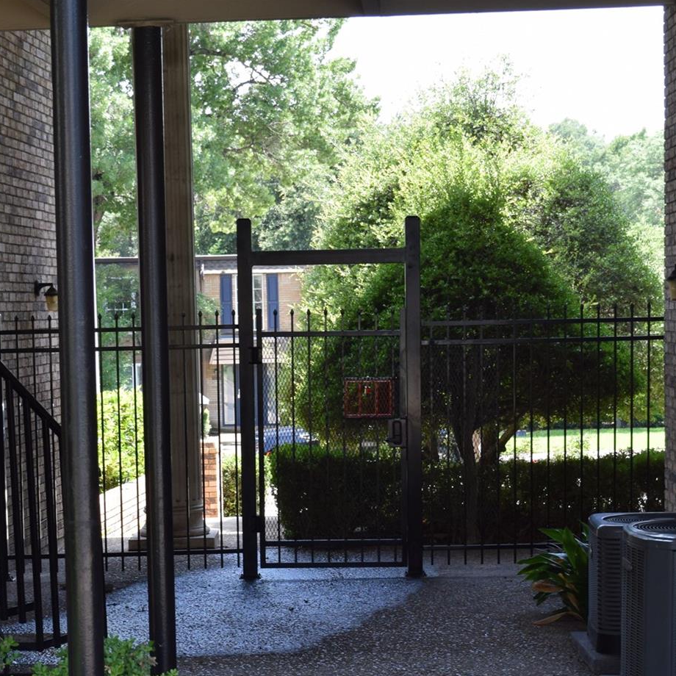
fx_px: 1943
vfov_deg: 19.6
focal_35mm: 88
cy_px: 496
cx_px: 309
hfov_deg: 19.7
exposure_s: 1/160
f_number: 6.3
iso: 400
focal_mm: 31
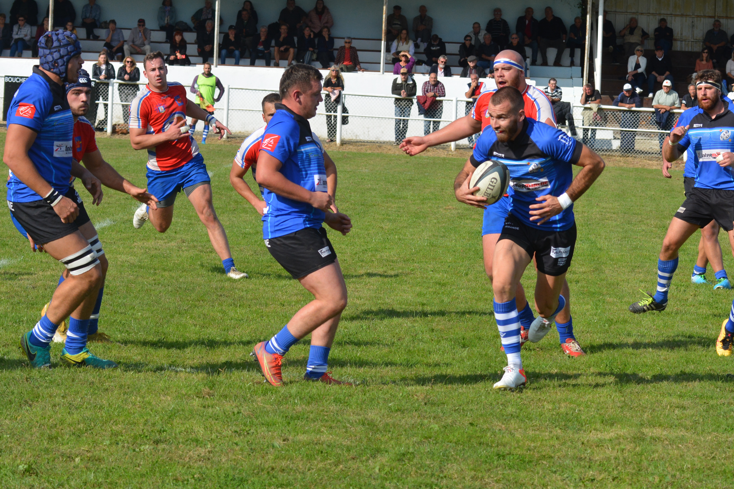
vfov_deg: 8.7
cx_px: 521
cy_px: 290
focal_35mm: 158
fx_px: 3221
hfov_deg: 13.0
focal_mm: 70
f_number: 5.6
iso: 400
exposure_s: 1/1600
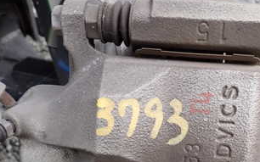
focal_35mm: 52
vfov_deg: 23.8
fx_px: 368
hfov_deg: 38.8
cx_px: 152
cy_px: 160
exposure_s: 1/160
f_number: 2.8
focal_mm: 4.5
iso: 100
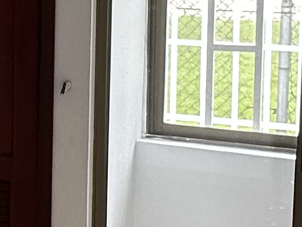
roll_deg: -0.7
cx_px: -140
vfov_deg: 13.1
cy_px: 10
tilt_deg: -3.6
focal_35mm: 112
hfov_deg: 16.2
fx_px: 977
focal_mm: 2.22
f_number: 2.2
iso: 80
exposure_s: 1/99
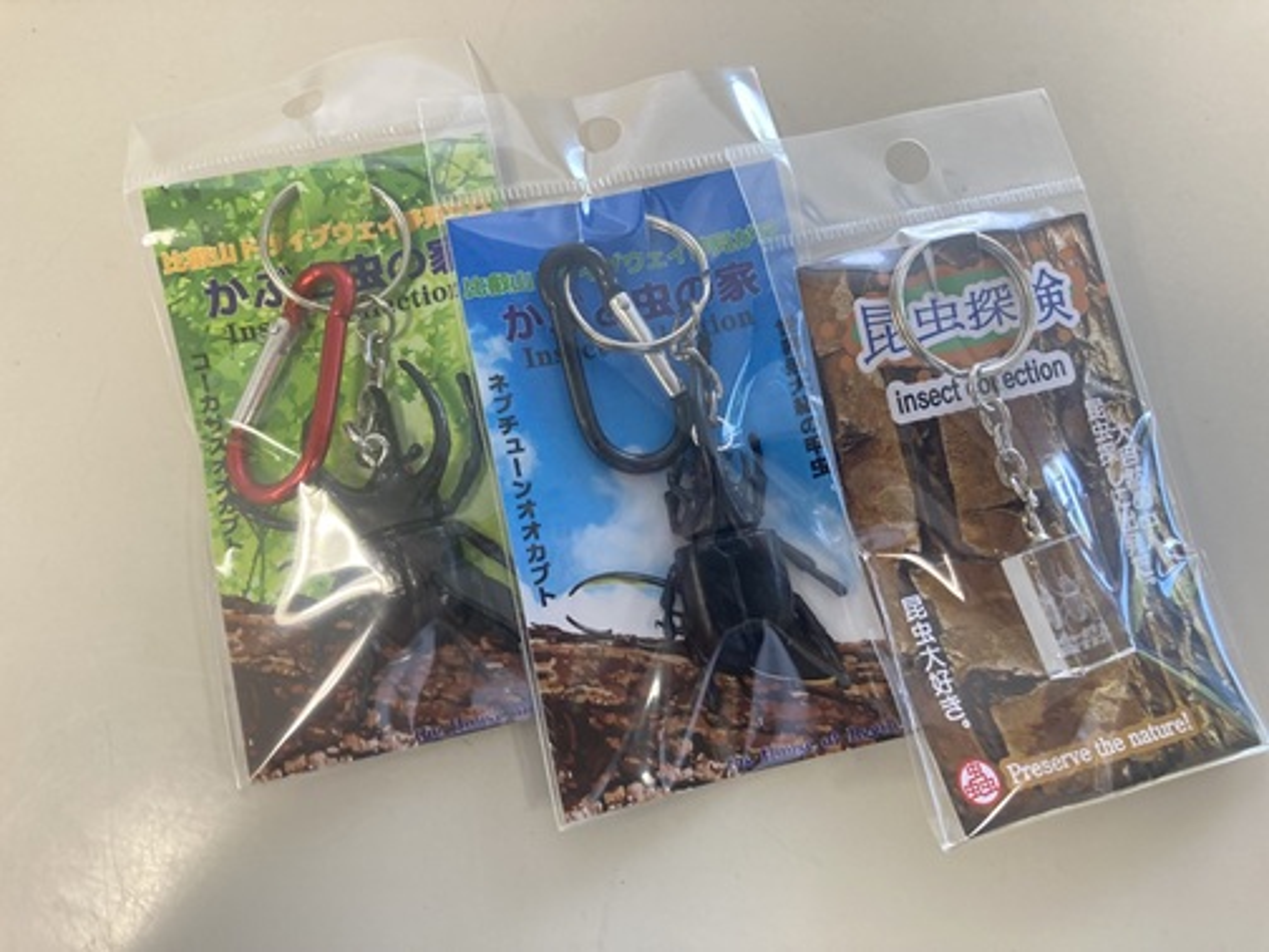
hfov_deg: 63.4
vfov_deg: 49.7
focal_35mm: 28
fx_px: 1026
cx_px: 634
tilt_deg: -80.3
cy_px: 476
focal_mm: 3.99
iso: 100
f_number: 1.8
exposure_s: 1/60
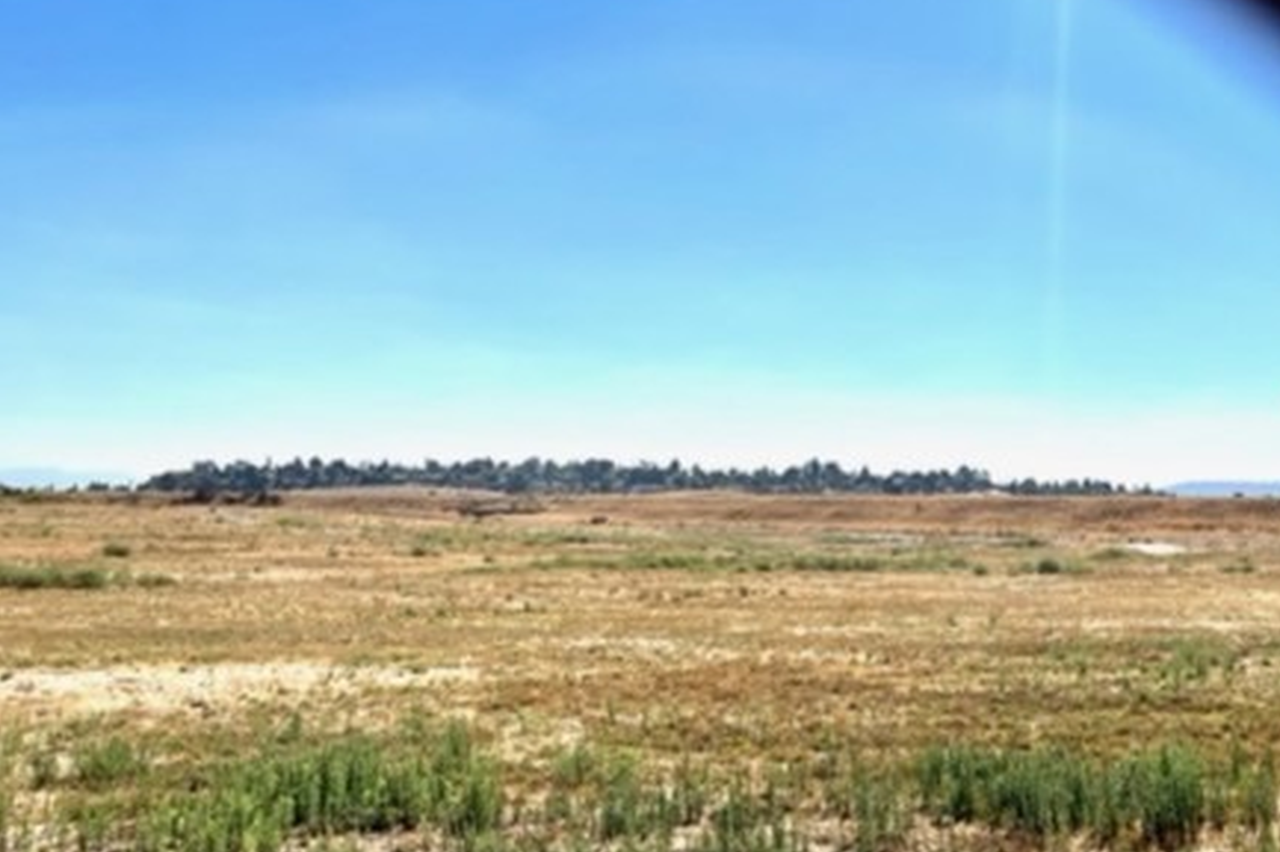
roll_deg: +0.0
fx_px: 1421
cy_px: 524
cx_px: 845
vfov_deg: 33.2
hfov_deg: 47.8
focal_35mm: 40
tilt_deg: +1.2
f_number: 1.6
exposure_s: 1/6897
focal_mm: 5.1
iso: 50
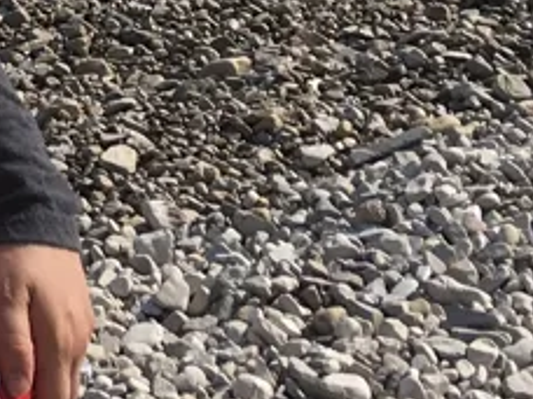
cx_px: -271
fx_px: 2818
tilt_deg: -10.8
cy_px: -656
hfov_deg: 10.4
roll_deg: -1.5
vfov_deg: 7.4
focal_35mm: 183
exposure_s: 1/2404
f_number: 2.2
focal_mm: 4.15
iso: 25
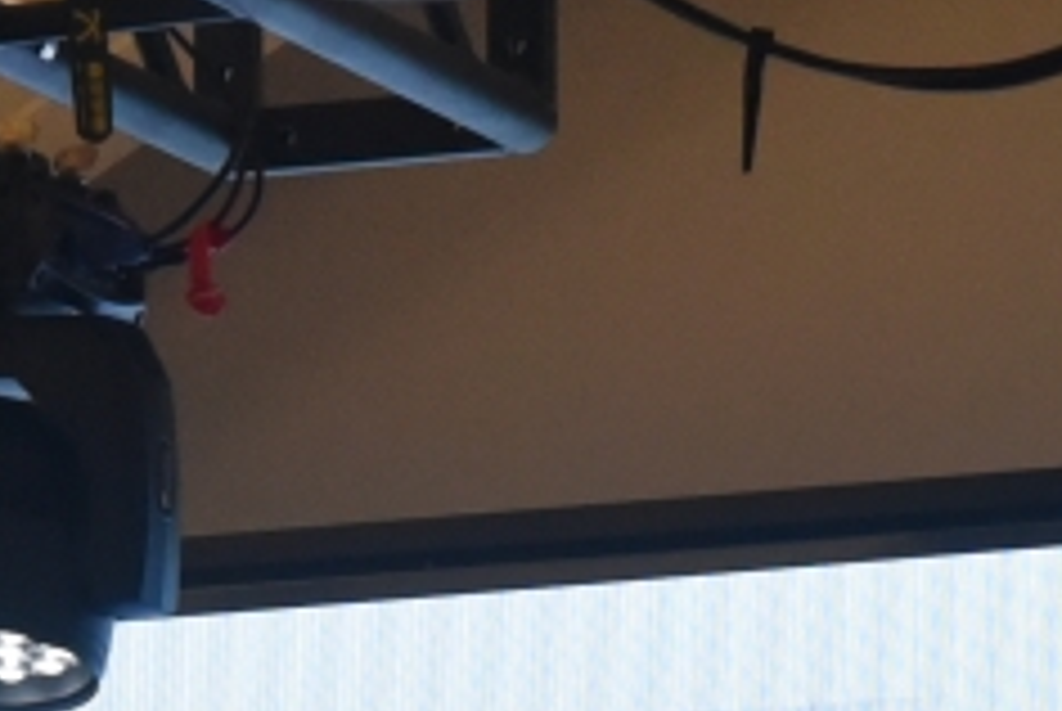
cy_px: 2383
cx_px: 338
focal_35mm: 379
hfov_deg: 5.4
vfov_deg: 3.5
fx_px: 11194
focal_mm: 56
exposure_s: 1/500
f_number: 4
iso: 4000
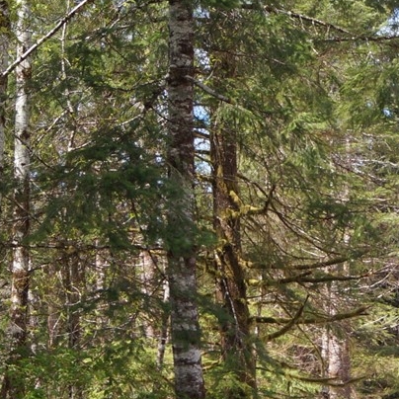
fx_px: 1956
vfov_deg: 11.3
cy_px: 534
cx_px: 649
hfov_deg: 11.1
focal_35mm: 150
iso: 100
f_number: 7.1
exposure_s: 1/160
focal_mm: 28
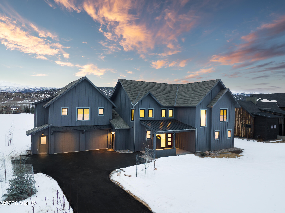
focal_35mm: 24
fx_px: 197
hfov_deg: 71.6
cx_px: 142
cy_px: 106
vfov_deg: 56.8
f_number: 2.8
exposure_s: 1/25
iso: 200
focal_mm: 12.29
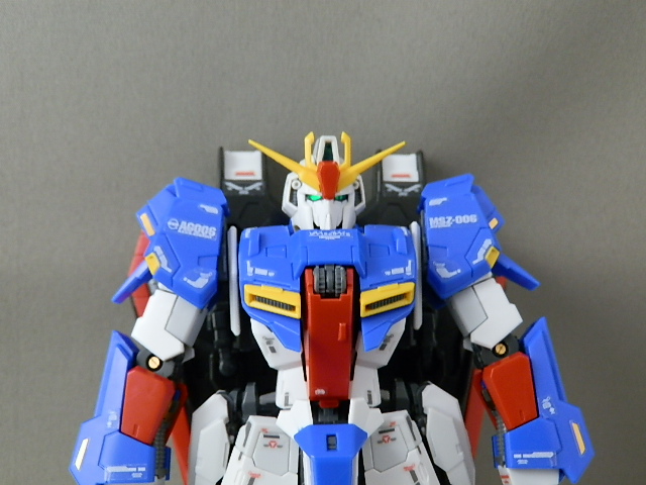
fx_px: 635
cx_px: 323
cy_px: 242
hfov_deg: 54.0
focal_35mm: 34
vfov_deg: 41.8
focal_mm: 6.17
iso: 200
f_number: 3.5
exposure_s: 1/8
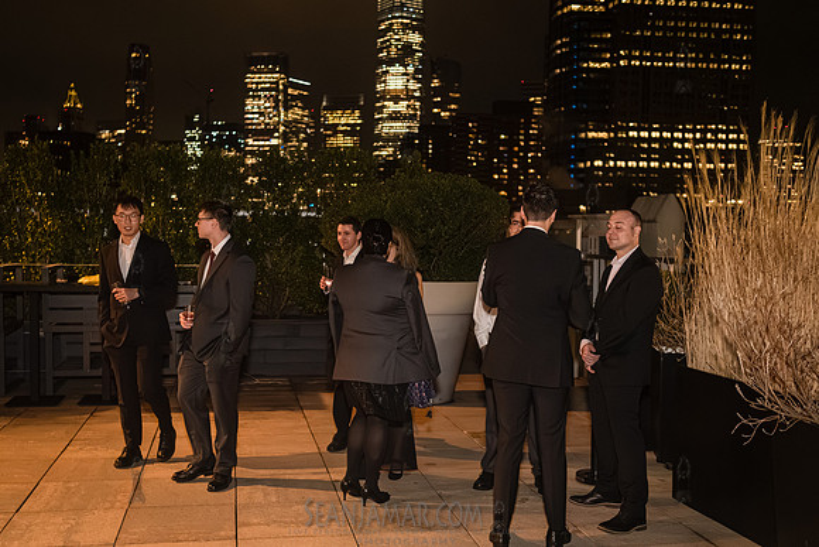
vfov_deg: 34.0
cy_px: 294
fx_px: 892
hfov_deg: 49.2
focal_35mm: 39
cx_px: 365
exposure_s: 1/250
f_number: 3.2
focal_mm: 35
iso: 8000
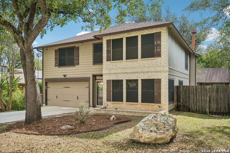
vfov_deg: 45.0
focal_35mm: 29
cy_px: 76
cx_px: 115
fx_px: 185
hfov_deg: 63.7
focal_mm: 29
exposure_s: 1/160
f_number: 9
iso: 200
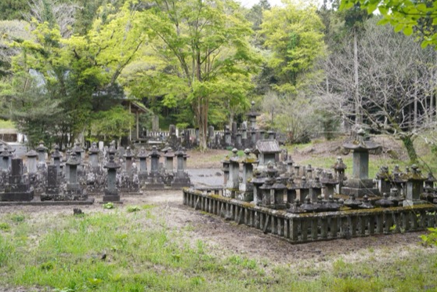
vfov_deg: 28.6
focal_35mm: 47
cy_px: 141
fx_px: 570
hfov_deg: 41.9
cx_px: 199
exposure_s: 1/125
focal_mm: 41
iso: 400
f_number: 5
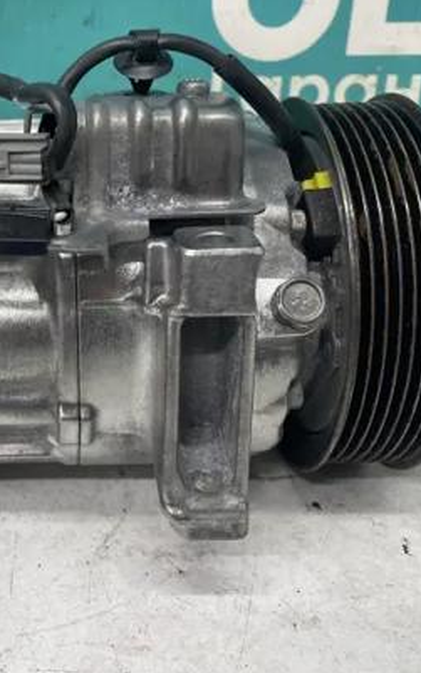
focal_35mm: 44
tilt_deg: -28.7
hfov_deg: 28.2
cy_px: 289
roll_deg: +1.2
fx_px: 807
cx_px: 50
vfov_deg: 45.1
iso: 100
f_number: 1.6
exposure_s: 1/100
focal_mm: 4.2
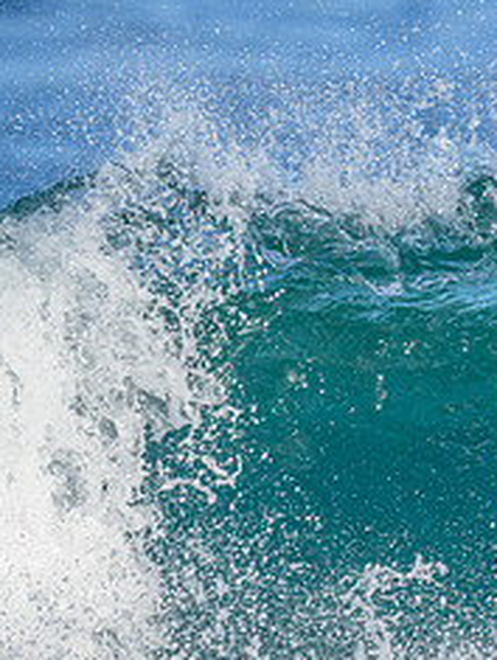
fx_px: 45667
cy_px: 620
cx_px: 800
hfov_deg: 0.6
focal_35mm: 2392
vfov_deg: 0.8
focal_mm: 800
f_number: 6.3
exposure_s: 1/2000
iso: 450
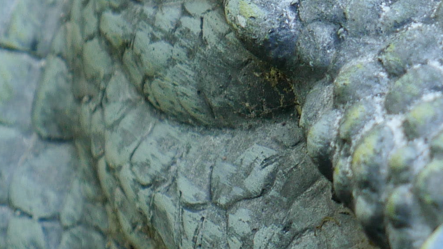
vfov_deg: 3.5
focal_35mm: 351
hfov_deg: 6.1
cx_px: 413
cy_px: 127
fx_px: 4123
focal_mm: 35
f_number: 2.8
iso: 200
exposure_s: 1/125
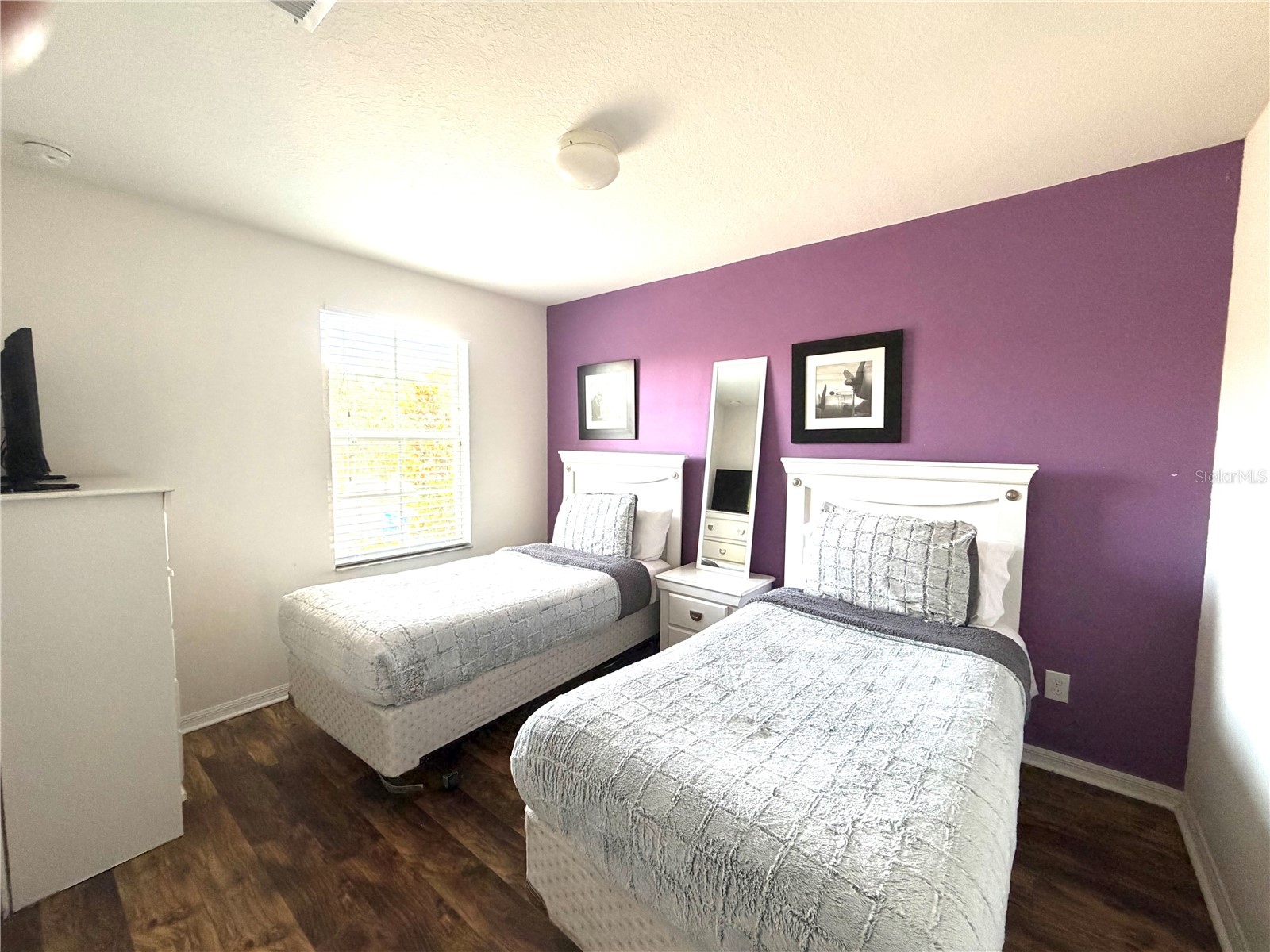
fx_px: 514
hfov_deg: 102.1
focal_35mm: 14
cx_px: 635
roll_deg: -0.5
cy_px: 476
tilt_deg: -4.2
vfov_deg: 85.7
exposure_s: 1/112
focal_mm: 2.22
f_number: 2.2
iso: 320
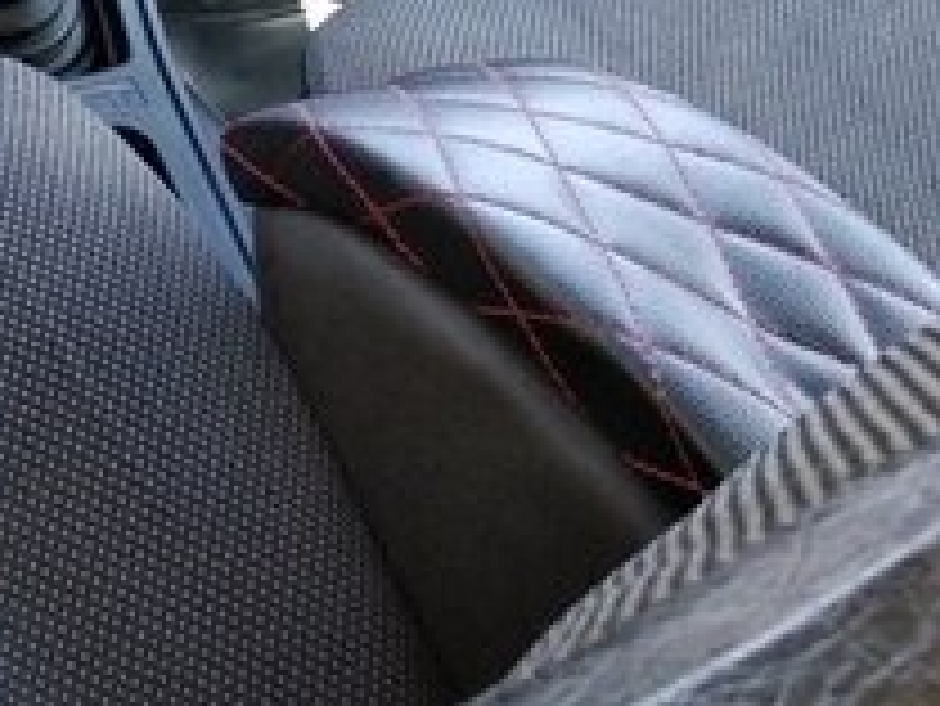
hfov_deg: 23.1
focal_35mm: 82
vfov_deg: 17.0
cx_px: 54
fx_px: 2228
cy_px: -187
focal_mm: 3.81
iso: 250
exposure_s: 1/50
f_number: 2.2
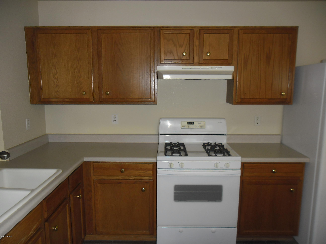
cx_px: 163
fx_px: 254
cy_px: 122
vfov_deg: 51.4
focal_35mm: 27
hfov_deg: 65.3
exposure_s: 1/45
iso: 100
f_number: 3.5
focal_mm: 4.9
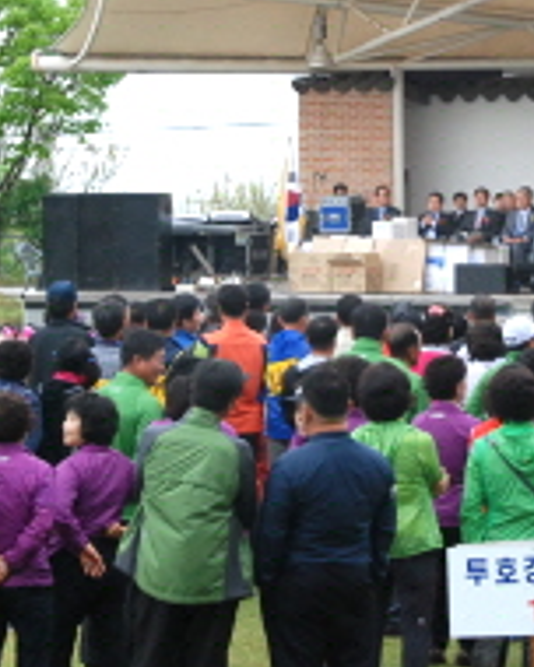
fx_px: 3655
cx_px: 474
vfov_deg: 10.4
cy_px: 190
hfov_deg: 8.3
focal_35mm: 185
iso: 800
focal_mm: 50
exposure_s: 1/320
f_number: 9
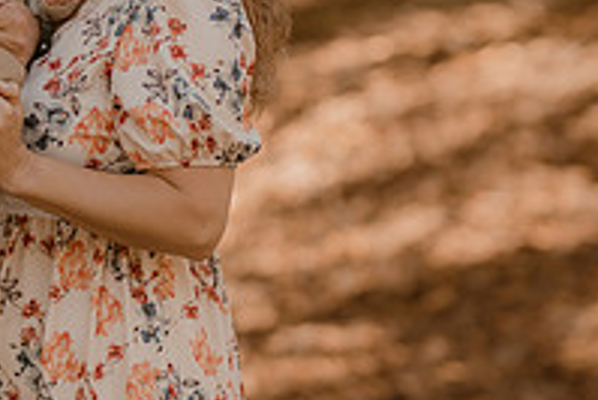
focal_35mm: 309
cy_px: 22
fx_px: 5136
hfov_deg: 6.6
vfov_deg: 4.5
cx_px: -83
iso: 320
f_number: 1.8
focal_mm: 85
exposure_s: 1/800
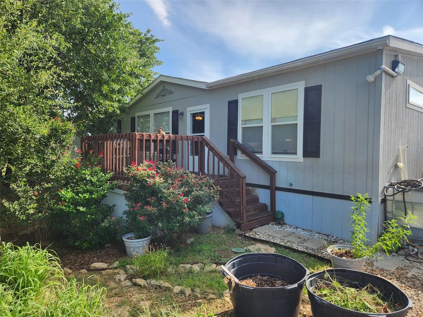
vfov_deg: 58.9
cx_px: 212
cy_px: 158
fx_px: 281
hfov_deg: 73.9
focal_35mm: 23
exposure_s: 1/859
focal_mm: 5.4
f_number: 1.8
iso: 20
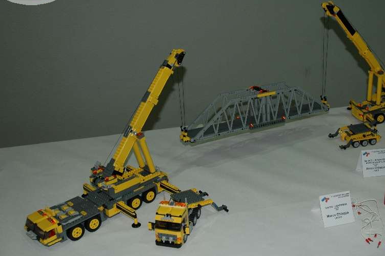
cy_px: 113
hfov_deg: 43.2
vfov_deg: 29.8
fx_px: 481
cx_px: 246
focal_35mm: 45
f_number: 3.8
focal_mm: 22
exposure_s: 1/60
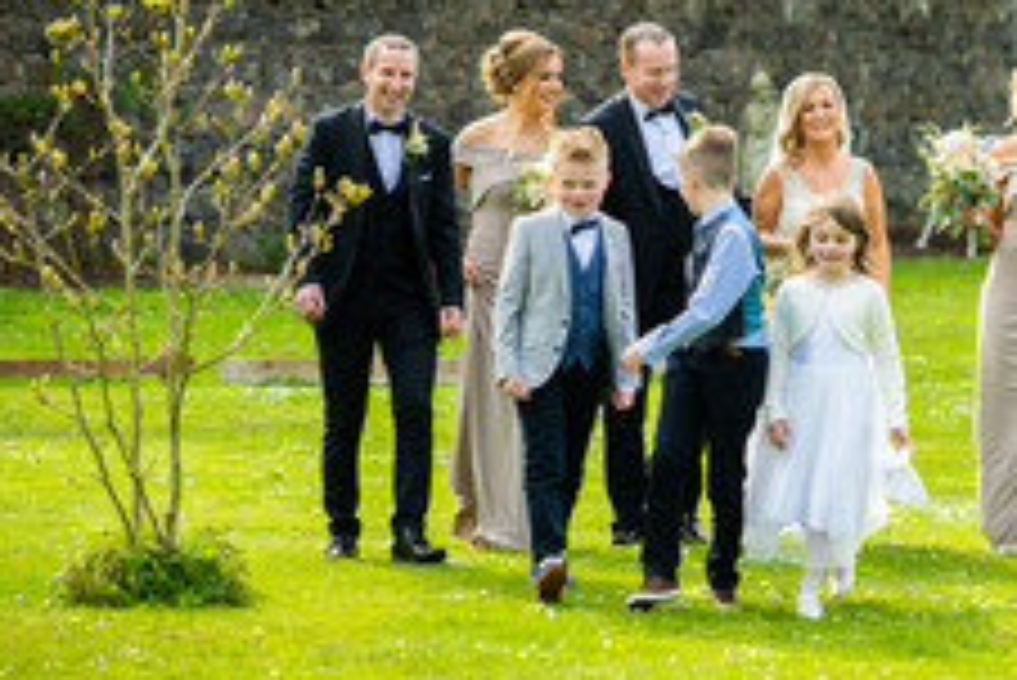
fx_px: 5512
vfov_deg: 7.1
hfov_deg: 10.5
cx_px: 702
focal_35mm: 195
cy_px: 277
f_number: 3.2
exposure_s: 1/800
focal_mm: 110
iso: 160
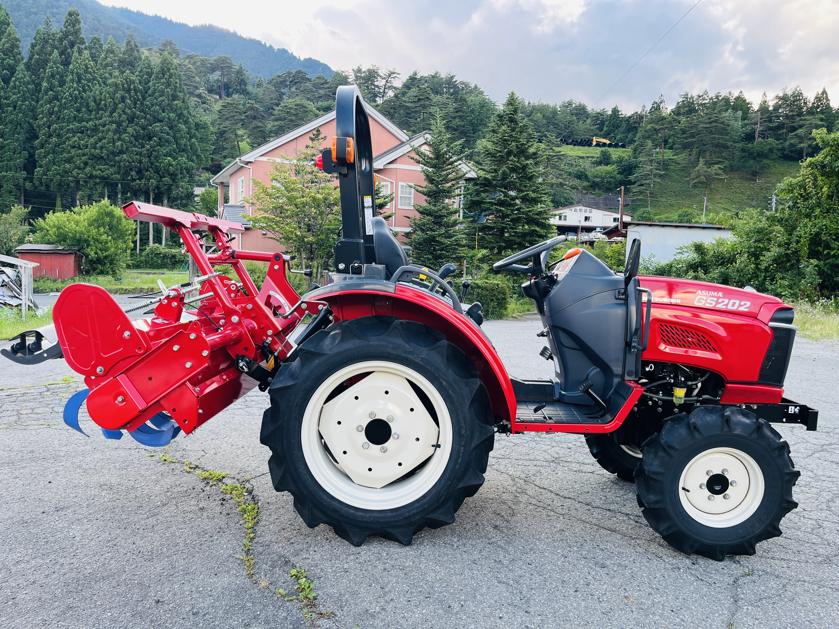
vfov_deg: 53.1
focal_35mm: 26
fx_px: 630
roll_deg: -1.9
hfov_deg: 67.3
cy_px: 314
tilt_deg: -5.2
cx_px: 420
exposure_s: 1/232
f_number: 1.6
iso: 40
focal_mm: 5.1
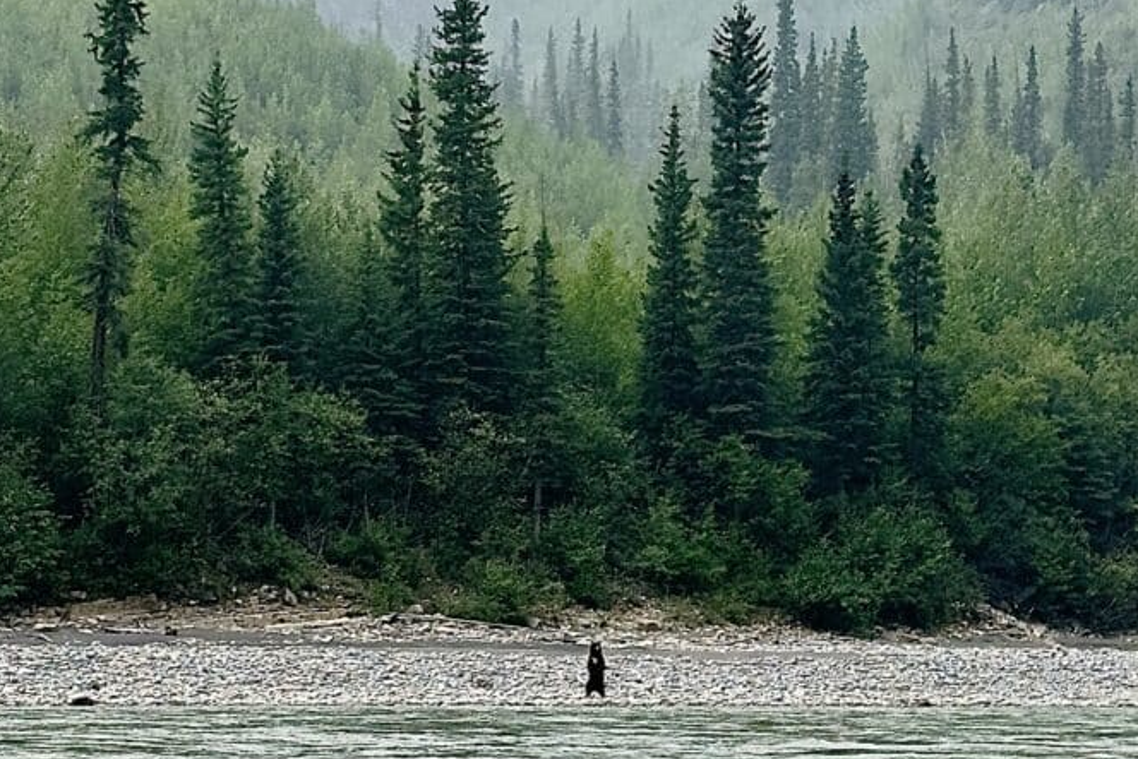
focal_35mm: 77
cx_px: 593
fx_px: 2434
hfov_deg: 26.3
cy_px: 38
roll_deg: +0.2
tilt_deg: +5.3
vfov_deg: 17.4
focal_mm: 6.86
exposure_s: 1/1157
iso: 64
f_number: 1.78
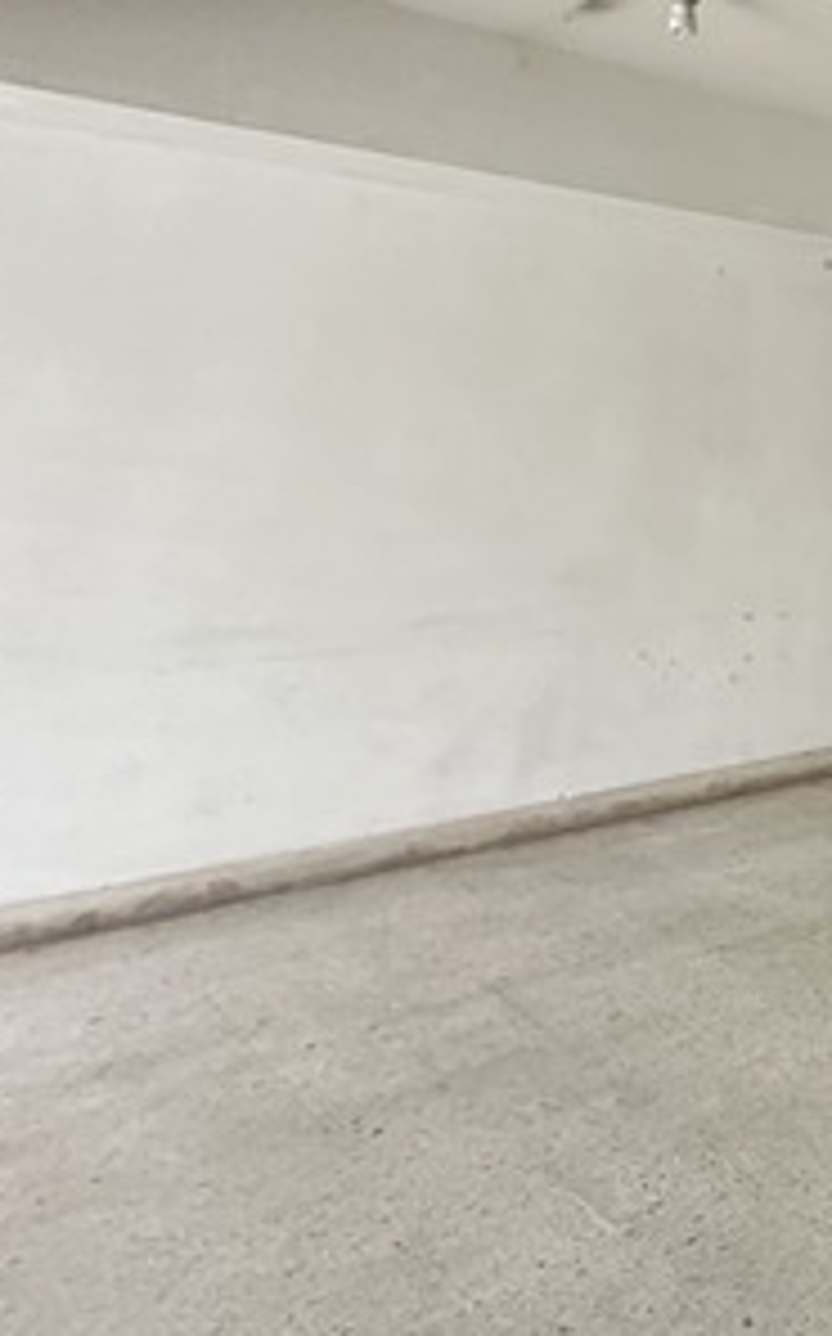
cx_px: 1408
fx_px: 1164
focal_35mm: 32
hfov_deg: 24.1
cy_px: 486
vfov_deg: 58.8
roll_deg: -1.1
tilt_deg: -0.4
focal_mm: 2.22
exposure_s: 1/60
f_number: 2.2
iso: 800
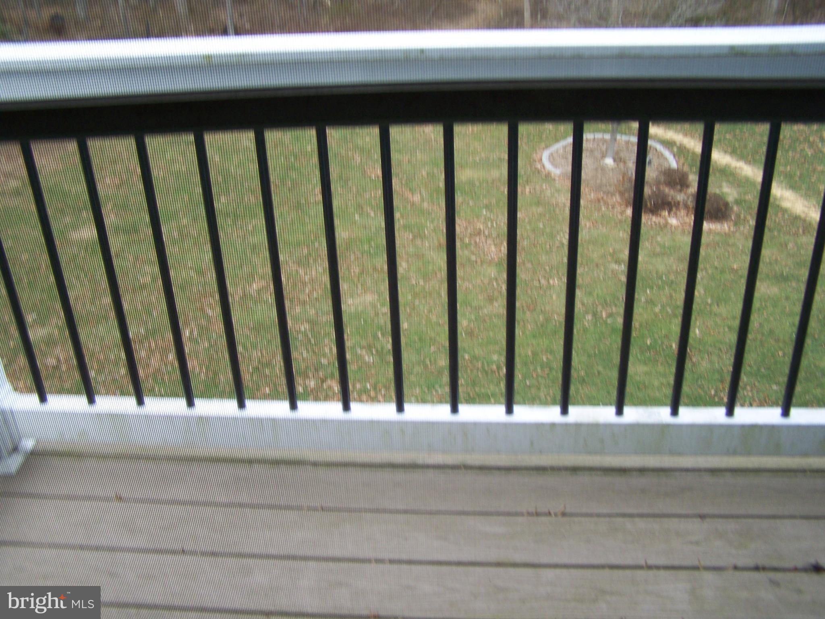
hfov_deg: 49.0
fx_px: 906
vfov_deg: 37.7
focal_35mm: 38
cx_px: 412
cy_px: 310
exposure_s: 1/80
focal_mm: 6.3
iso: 64
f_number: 2.8
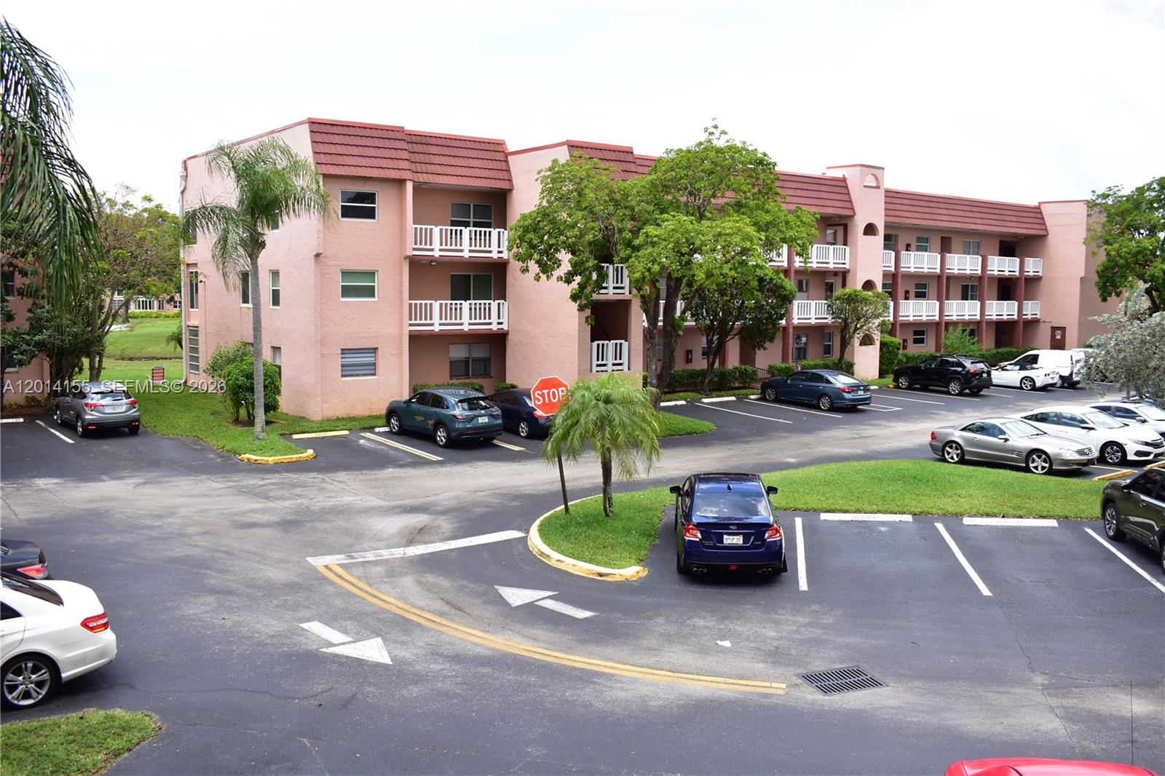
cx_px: 582
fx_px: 1068
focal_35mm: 33
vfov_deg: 40.0
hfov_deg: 57.2
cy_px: 388
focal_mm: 22
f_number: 5.6
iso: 100
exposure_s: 1/200
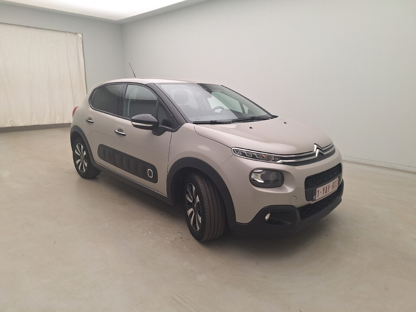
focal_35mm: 23
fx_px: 276
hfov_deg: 73.9
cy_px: 156
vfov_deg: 58.9
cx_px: 208
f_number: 1.8
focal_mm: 5.54
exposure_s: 1/100
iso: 40
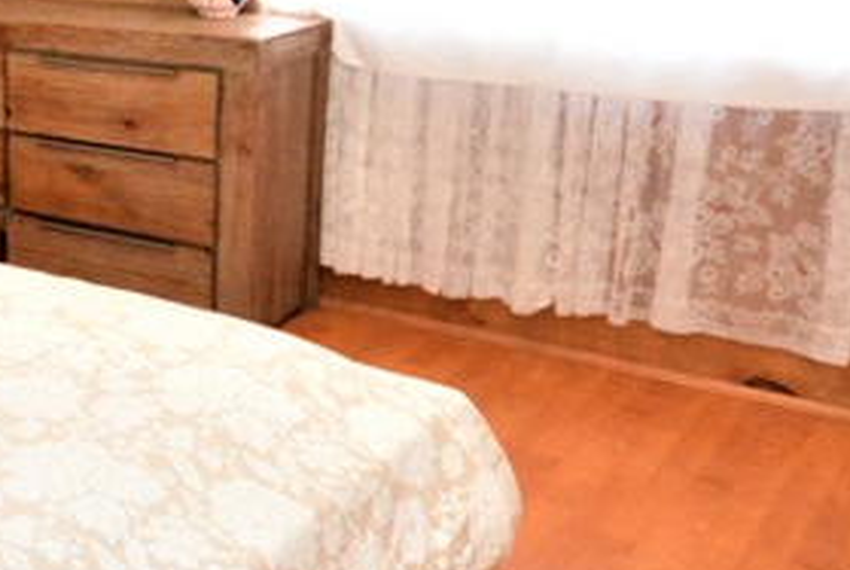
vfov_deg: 24.0
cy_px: 47
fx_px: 1301
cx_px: -363
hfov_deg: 27.4
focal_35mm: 55
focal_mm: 10
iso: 220
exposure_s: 1/60
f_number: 4
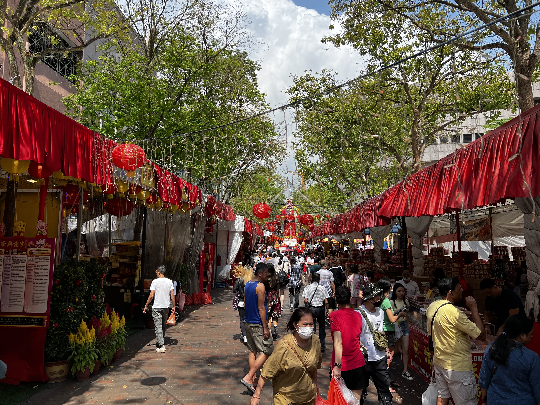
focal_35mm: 26
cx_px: 270
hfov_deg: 67.3
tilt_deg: +4.5
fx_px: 406
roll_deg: +0.3
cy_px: 202
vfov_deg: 53.1
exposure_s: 1/2083
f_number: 1.5
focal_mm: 5.7
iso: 50
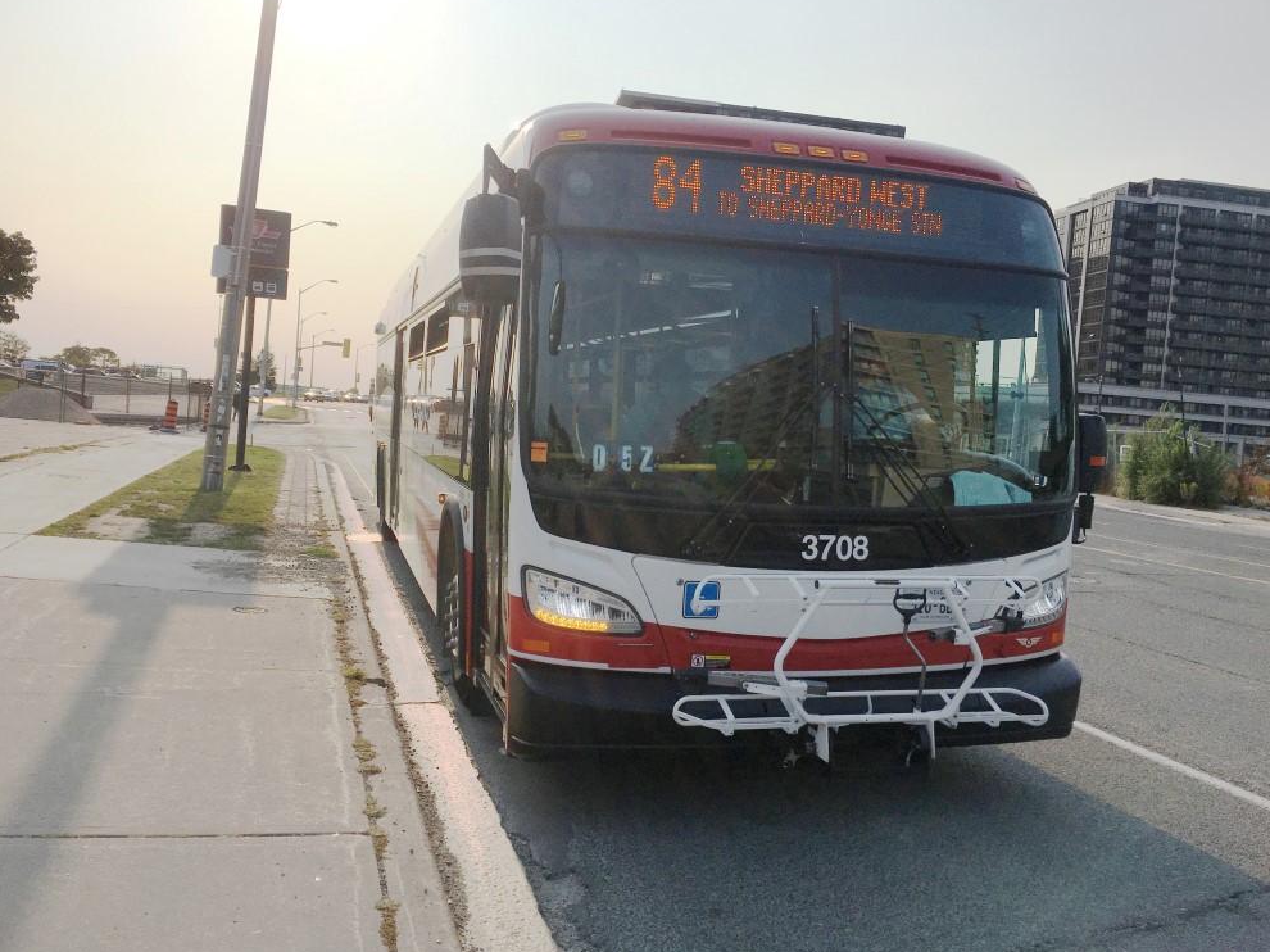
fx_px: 1100
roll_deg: -5.0
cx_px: 654
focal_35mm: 30
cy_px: 475
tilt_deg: -1.3
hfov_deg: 60.0
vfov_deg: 46.8
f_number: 2.2
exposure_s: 1/3846
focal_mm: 4.15
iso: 25
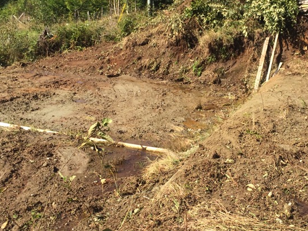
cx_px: 220
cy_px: 93
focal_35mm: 54
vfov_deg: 27.0
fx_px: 480
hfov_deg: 35.0
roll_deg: -3.6
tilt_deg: -17.0
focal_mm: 4.15
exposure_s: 1/1001
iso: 32
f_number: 2.2
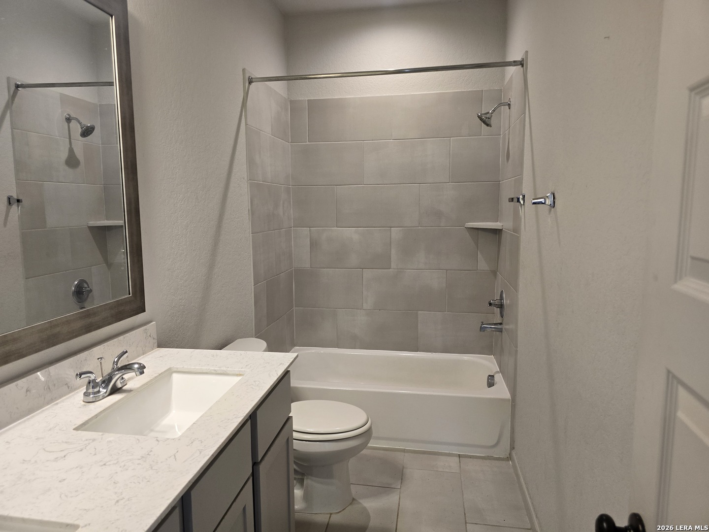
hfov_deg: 73.9
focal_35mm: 23
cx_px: 354
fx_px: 471
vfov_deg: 58.9
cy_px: 266
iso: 200
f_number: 1.7
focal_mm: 6.3
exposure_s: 1/120
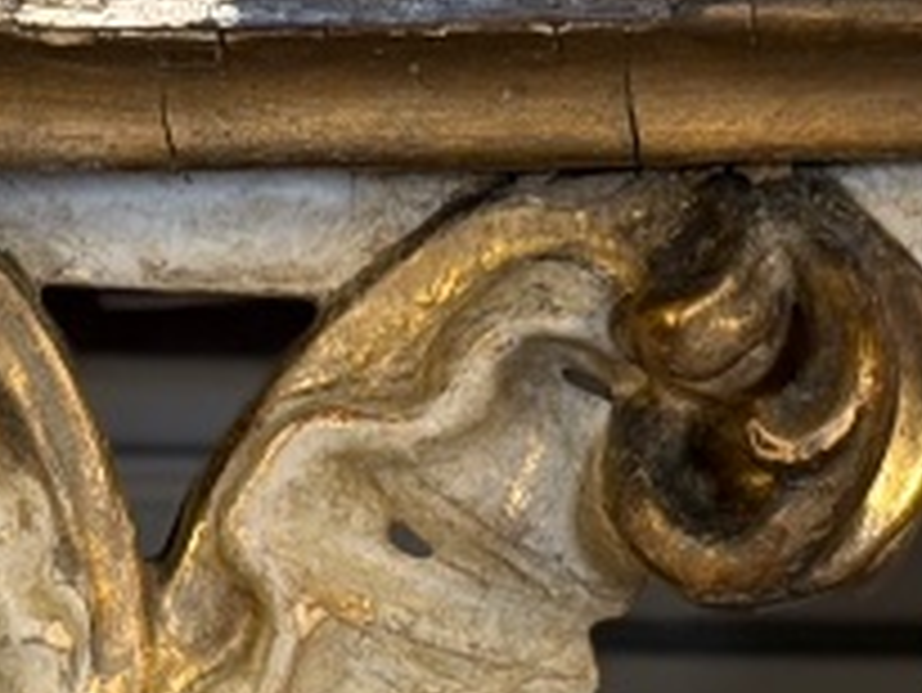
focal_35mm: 281
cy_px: 756
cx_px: -522
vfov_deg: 5.3
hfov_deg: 6.9
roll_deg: +0.9
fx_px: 7489
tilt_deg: -6.9
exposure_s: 1/50
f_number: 1.78
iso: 160
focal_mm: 6.76
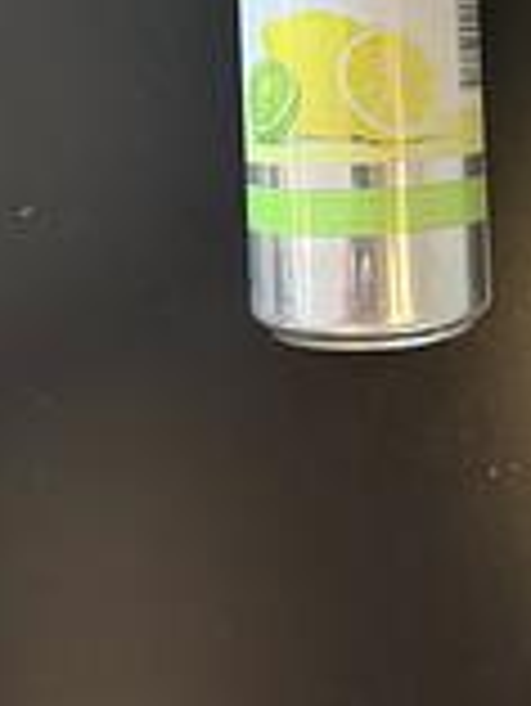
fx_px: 1246
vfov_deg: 29.8
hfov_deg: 23.9
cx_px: 378
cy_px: 27
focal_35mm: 61
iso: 800
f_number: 1.78
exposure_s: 1/33
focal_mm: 6.76
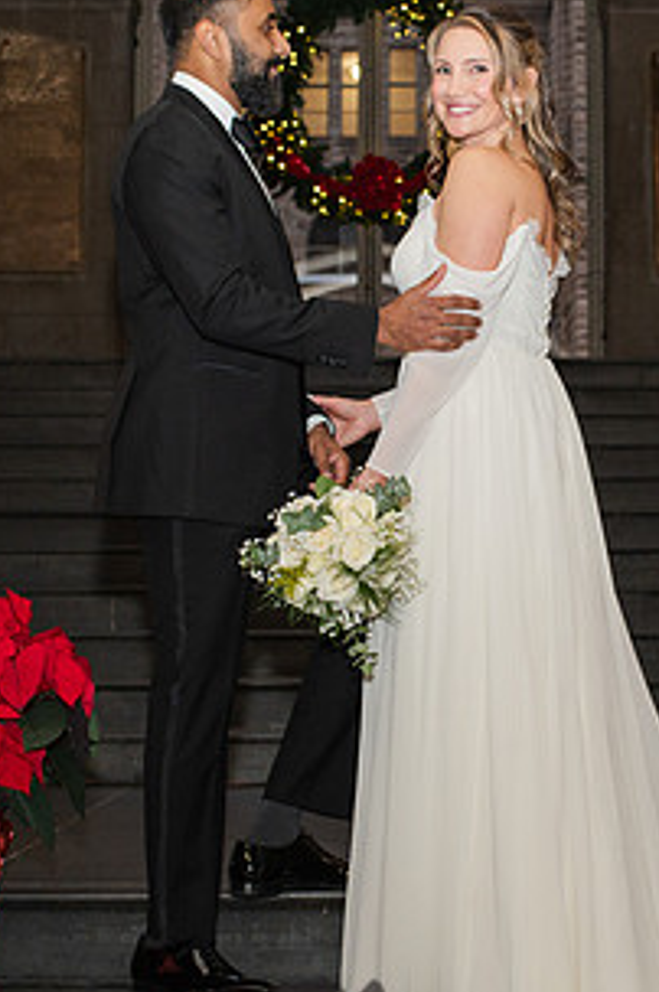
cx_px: 430
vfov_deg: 26.0
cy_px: 499
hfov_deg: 17.4
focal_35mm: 78
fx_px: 2146
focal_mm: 35
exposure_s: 1/200
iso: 1000
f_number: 4
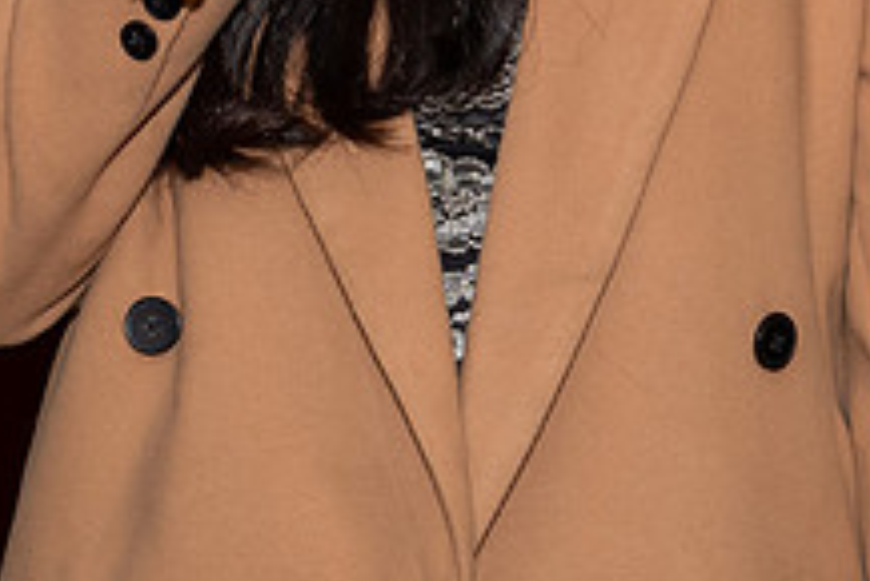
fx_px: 7593
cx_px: 263
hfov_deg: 6.6
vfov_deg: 4.4
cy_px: -301
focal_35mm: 314
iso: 500
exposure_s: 1/250
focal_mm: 55
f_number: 6.3
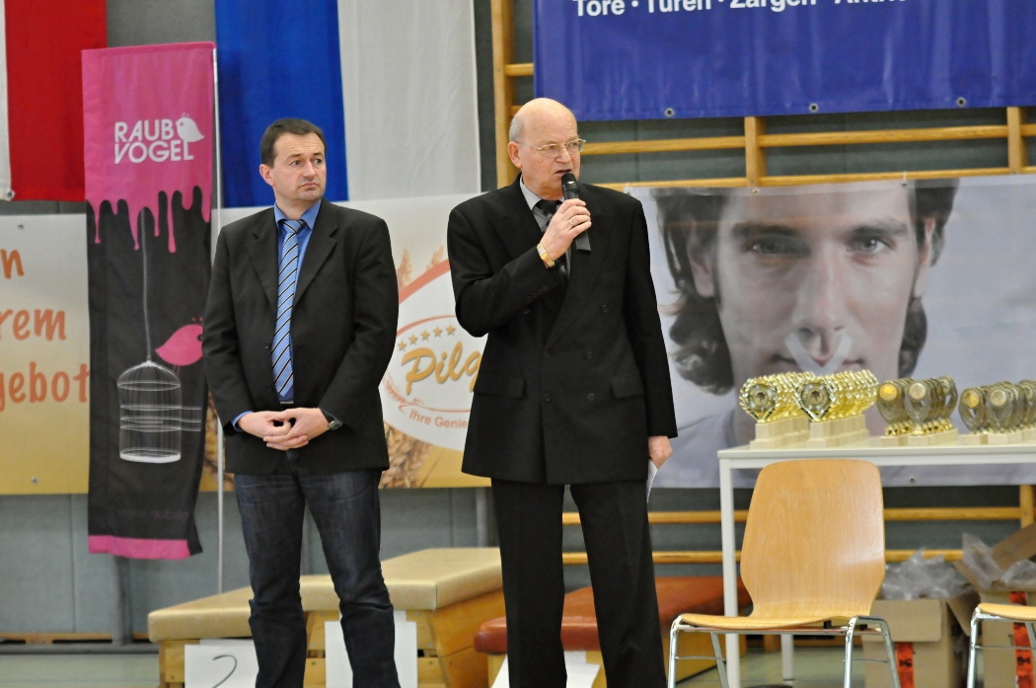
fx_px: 4311
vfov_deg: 9.1
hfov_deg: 13.7
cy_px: 344
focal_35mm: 150
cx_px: 518
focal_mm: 100
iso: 2500
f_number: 2.8
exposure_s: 1/200
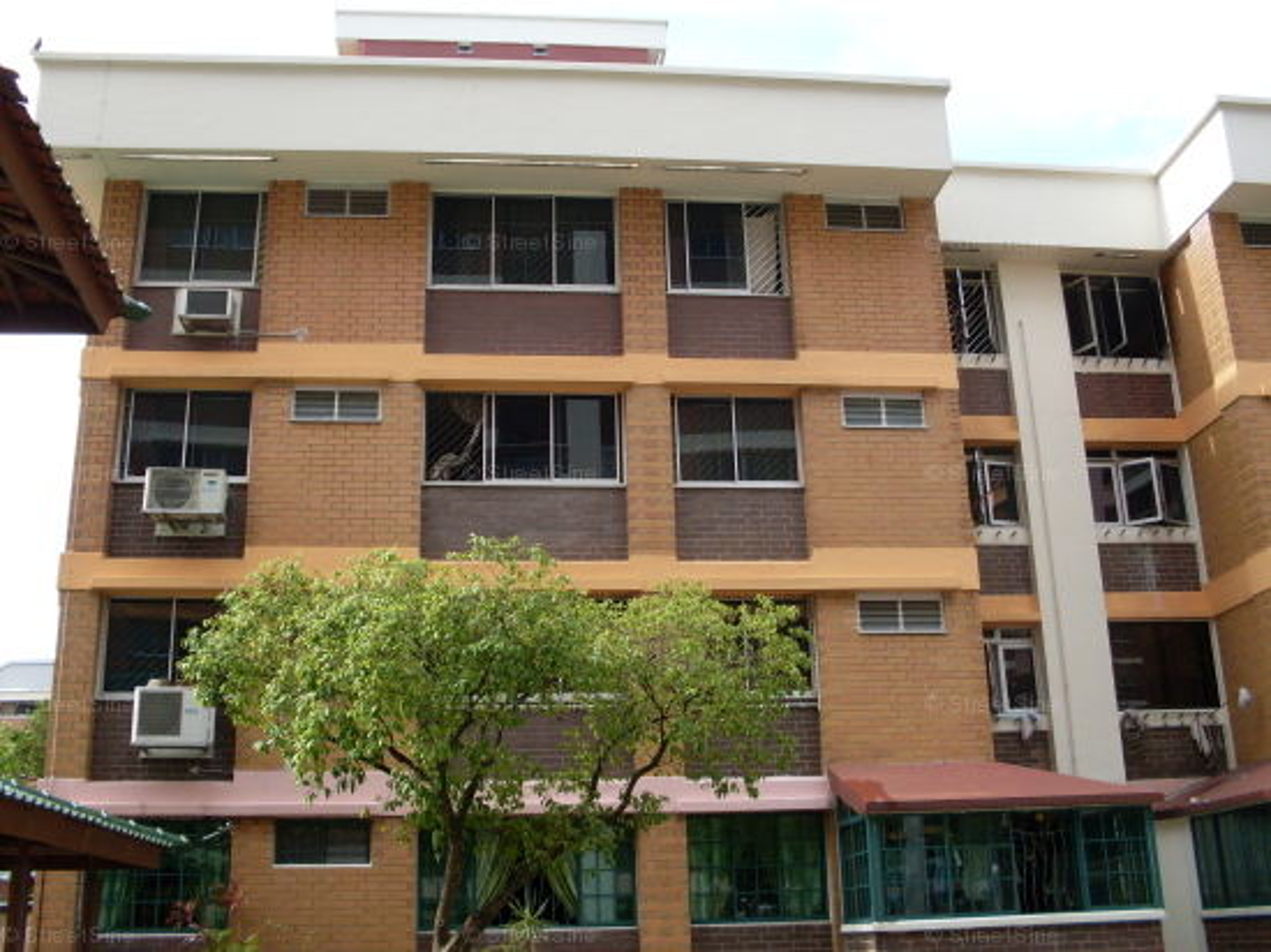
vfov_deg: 37.7
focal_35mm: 38
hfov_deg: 49.0
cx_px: 636
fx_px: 1395
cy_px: 476
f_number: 2.8
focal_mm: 6.3
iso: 80
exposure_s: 1/350
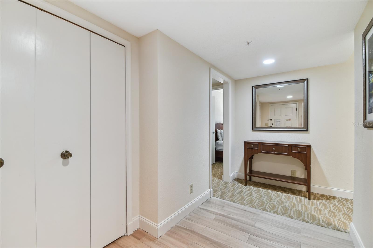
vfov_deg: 77.3
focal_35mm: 15
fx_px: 155
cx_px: 186
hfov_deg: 100.4
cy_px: 124
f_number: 8
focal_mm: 10
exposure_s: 1/1.25
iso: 100
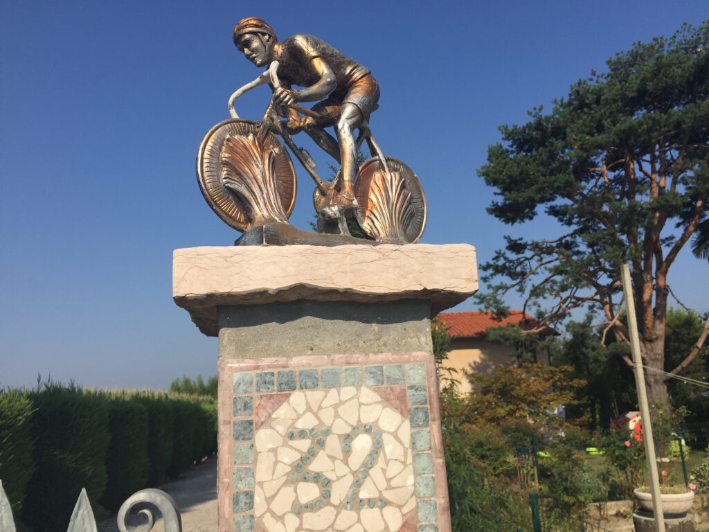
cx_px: 354
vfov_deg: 48.2
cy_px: 266
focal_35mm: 29
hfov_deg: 61.7
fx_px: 594
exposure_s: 1/3049
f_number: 2.2
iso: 32
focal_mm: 4.15
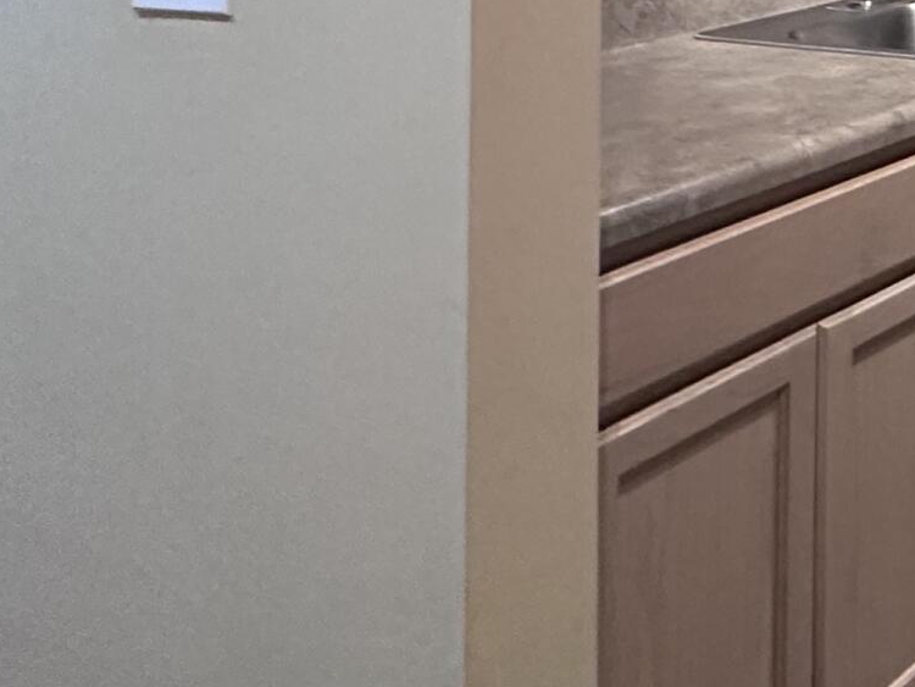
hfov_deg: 22.8
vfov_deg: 22.9
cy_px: -234
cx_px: 1570
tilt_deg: -1.1
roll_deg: -1.3
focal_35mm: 56
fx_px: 1481
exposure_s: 1/60
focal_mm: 2.22
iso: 400
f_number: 2.2
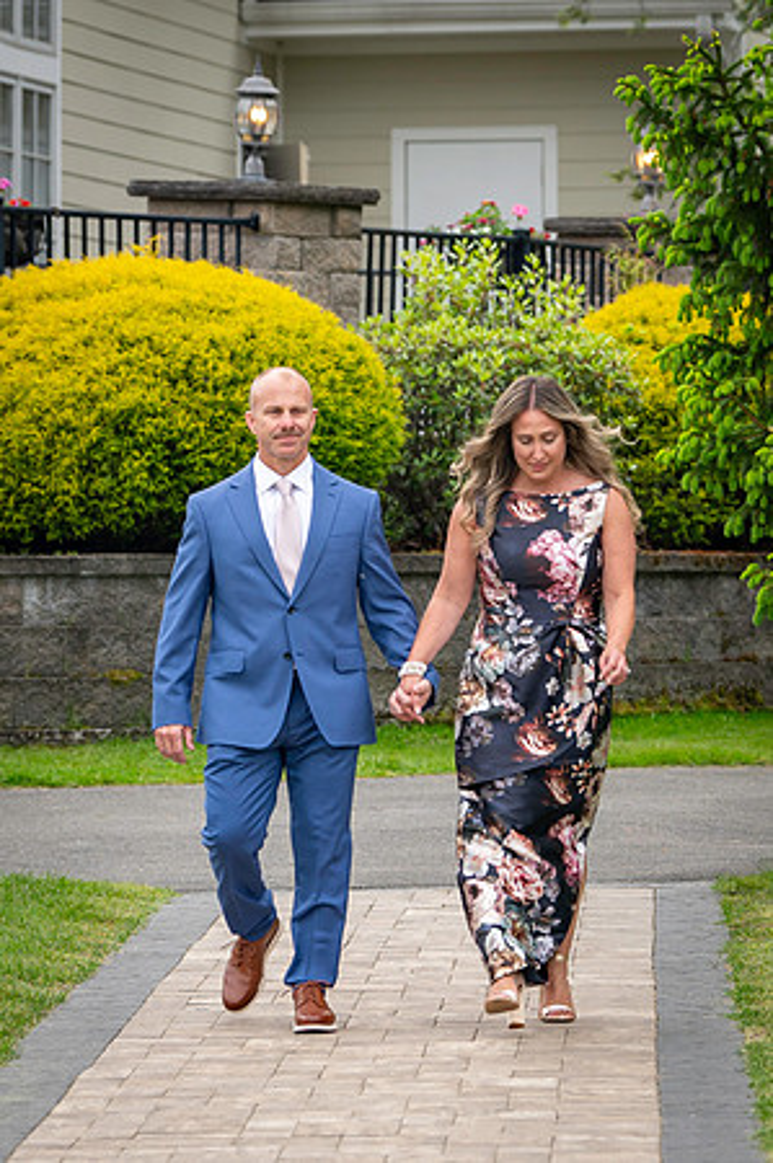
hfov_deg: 5.9
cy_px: 473
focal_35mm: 232
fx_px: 7500
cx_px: 553
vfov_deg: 8.9
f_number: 4
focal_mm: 102
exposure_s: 1/800
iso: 400
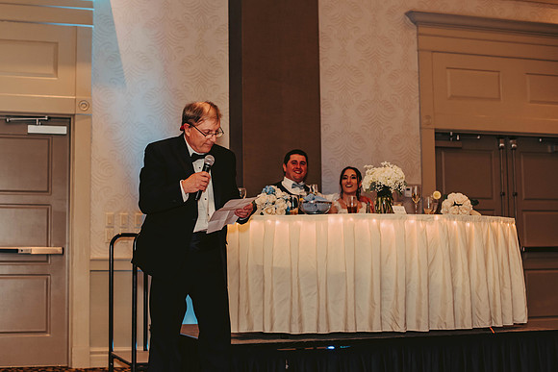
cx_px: 239
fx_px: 902
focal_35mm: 58
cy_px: 166
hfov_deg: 34.3
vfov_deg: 23.3
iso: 800
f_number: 2.5
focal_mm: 50
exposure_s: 1/125
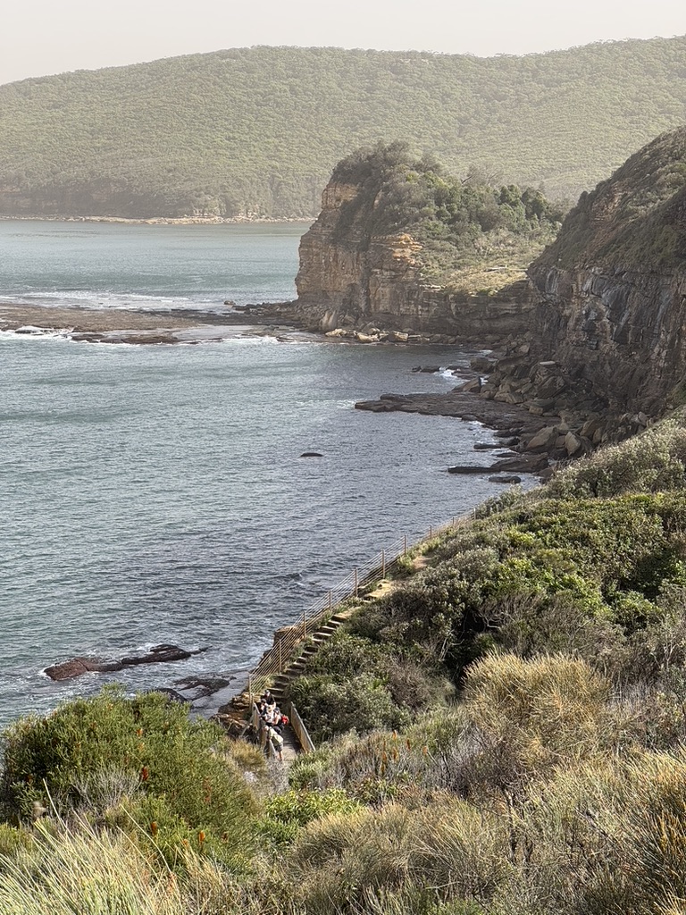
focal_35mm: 77
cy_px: 458
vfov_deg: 25.3
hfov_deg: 19.1
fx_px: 2035
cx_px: 343
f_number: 2.8
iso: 25
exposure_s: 1/197
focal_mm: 9
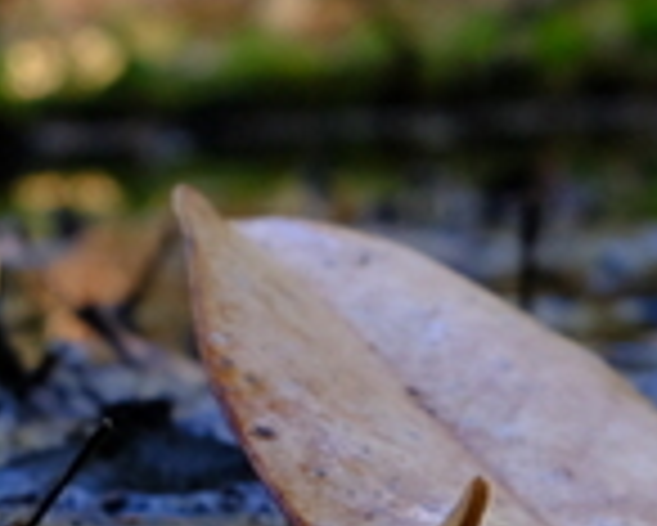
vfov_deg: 12.8
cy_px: -16
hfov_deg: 15.2
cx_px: -256
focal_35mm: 119
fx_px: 2315
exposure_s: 1/120
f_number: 4.5
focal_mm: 19.6
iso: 1000
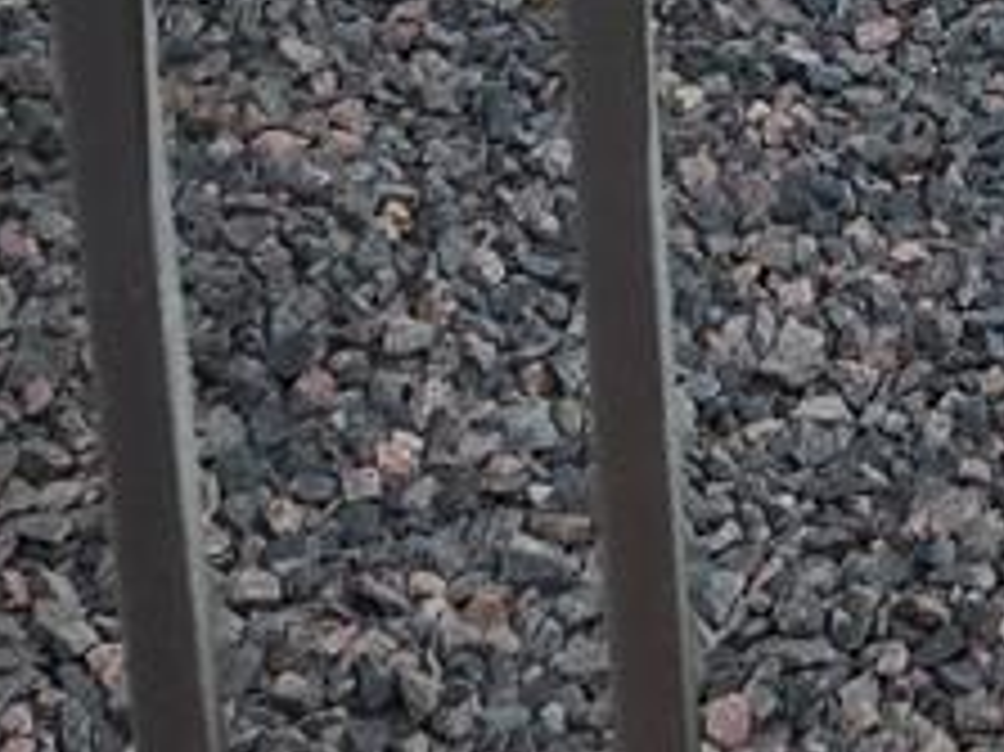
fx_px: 4783
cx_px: 1850
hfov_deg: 11.1
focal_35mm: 165
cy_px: -1081
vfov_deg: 8.2
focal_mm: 5.4
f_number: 1.8
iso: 25
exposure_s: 1/497
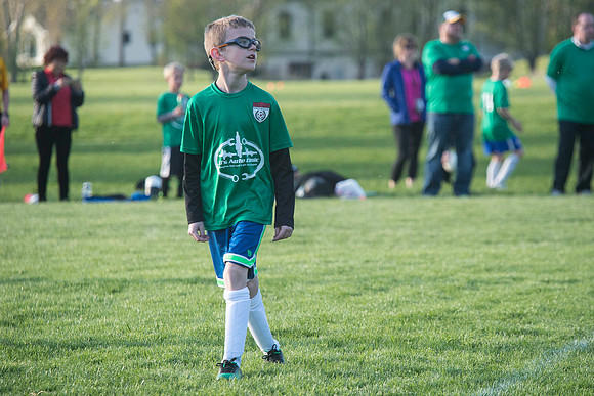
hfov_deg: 7.0
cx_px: 323
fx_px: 4841
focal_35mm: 293
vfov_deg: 4.7
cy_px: 197
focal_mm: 270
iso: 2500
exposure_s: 1/1250
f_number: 7.1
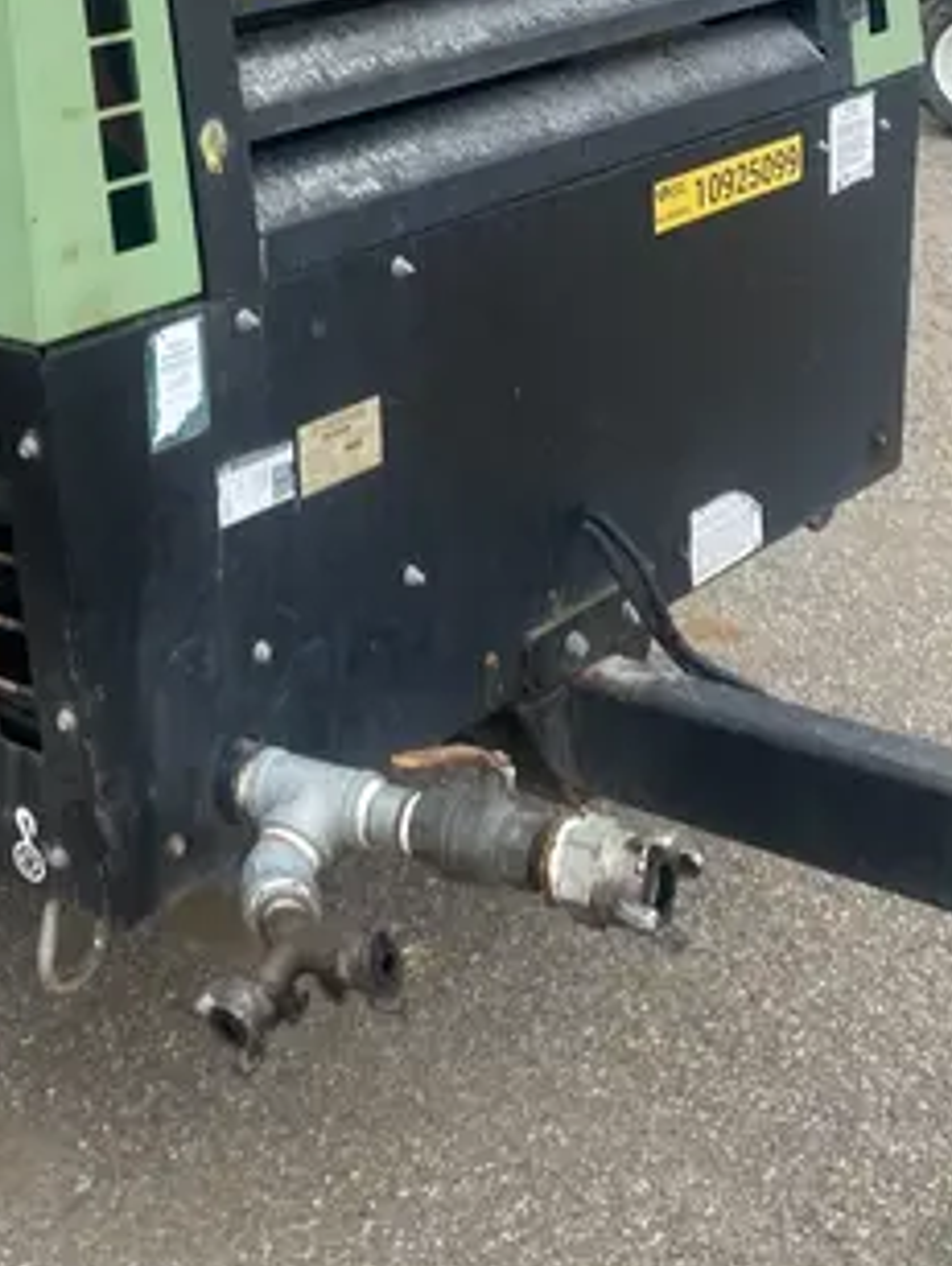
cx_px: -8
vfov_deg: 29.5
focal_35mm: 62
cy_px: 68
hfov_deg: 22.7
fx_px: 2269
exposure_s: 1/998
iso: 32
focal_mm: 4.25
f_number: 1.8
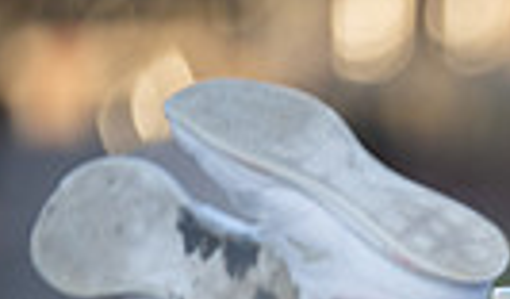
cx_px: 1101
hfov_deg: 2.9
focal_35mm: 744
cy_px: 491
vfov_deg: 1.7
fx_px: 10166
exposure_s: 1/320
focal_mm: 163
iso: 125
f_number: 2.8
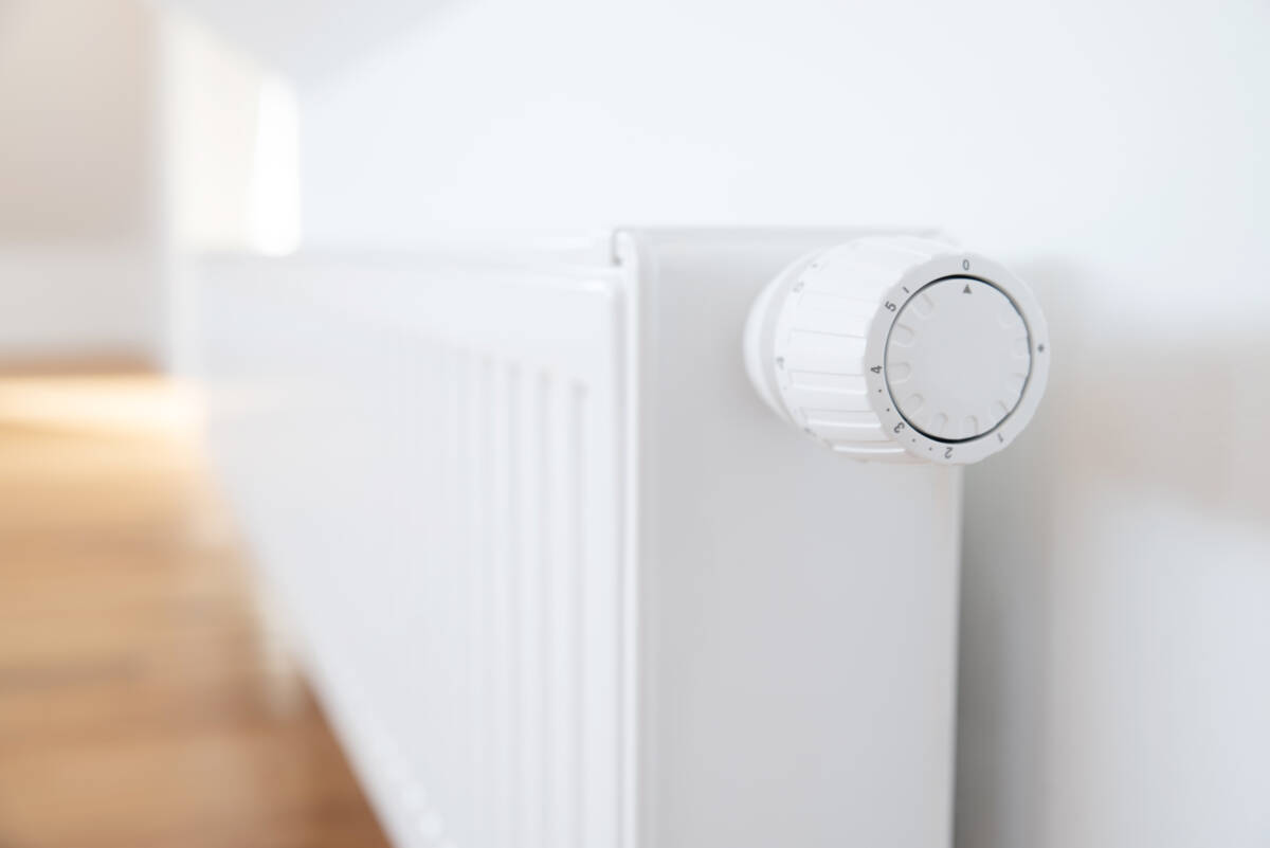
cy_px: 424
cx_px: 635
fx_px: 1764
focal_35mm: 50
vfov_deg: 27.0
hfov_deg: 39.6
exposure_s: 1/80
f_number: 5
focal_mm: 50
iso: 200
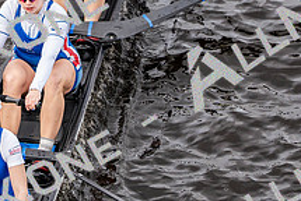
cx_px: 67
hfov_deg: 3.8
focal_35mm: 539
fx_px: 4513
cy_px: -20
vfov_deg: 2.6
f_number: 2.8
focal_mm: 200
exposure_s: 1/2000
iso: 500
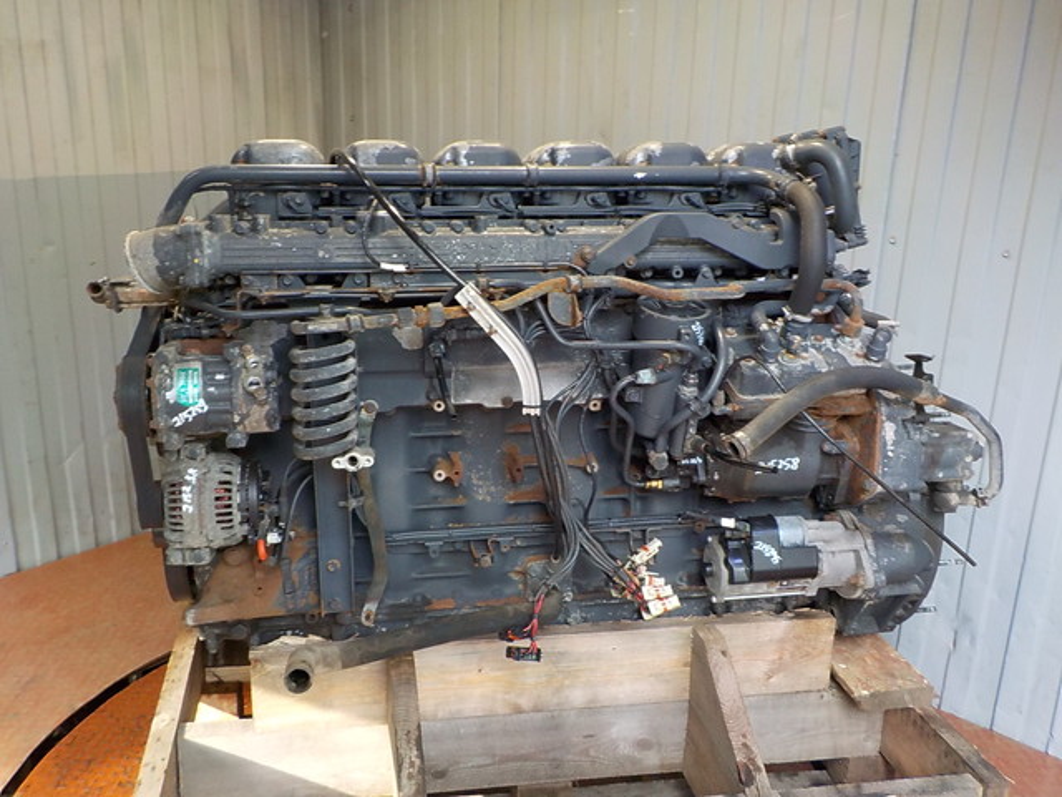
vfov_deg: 46.8
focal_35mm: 30
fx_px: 920
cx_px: 531
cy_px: 398
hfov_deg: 60.0
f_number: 3.3
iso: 180
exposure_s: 1/30
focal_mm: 4.1
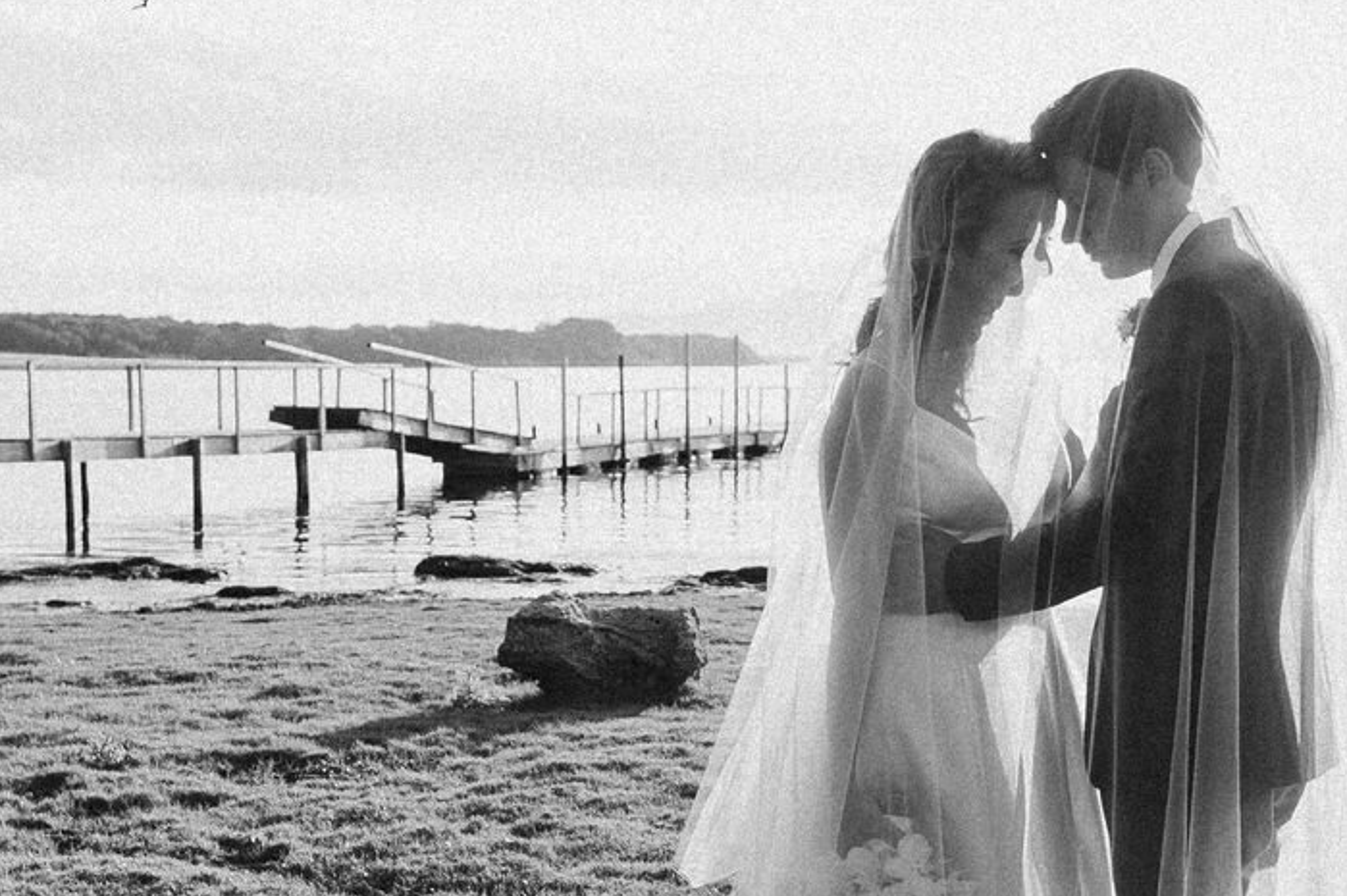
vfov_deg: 19.0
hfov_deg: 28.5
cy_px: 675
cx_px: 632
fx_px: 2655
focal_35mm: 71
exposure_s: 1/2500
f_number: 2.8
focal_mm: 31
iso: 200
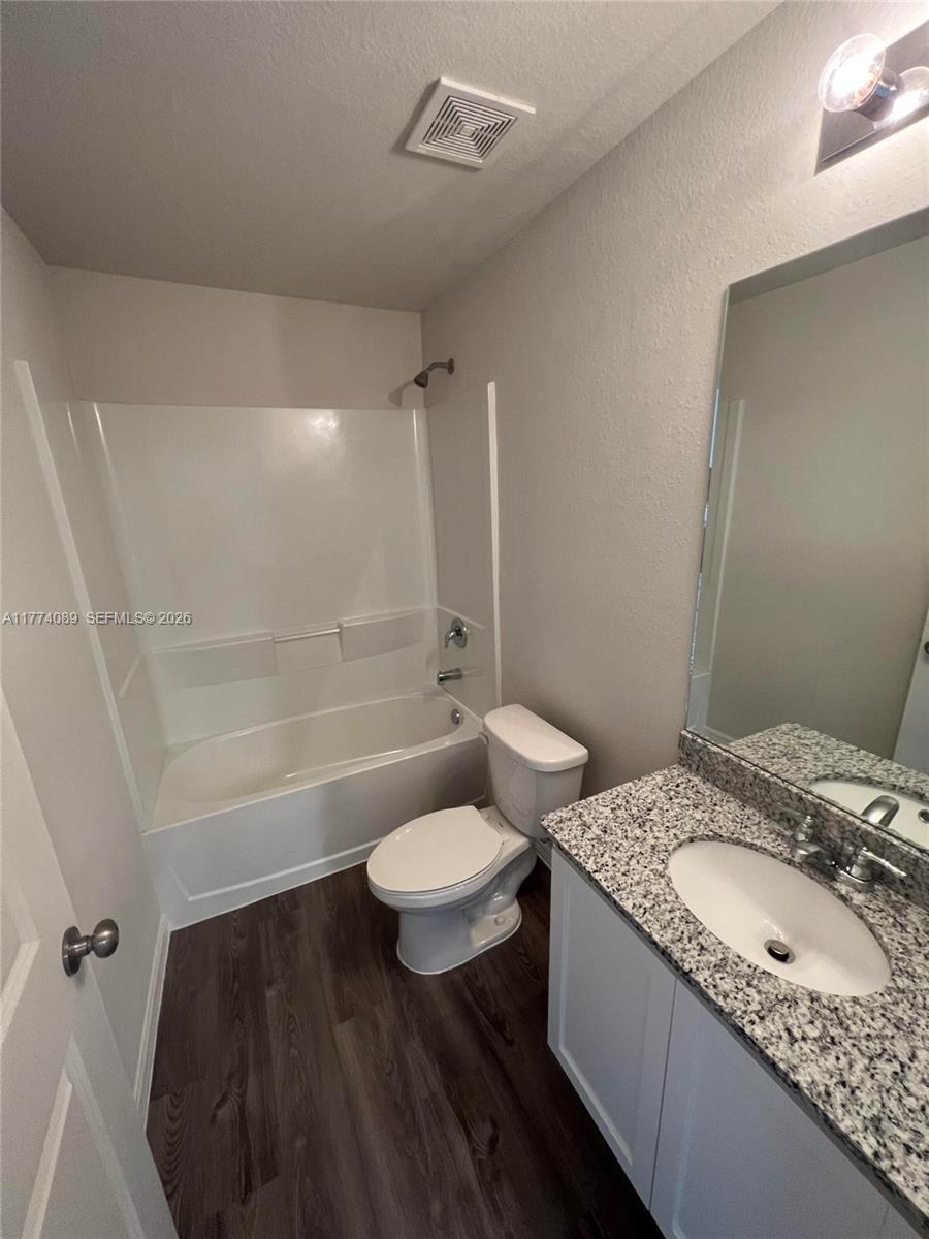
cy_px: 620
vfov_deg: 106.2
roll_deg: +2.1
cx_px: 464
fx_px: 465
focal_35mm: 13
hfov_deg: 89.9
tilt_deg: -14.6
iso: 250
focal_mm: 1.57
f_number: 1.8
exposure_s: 1/60
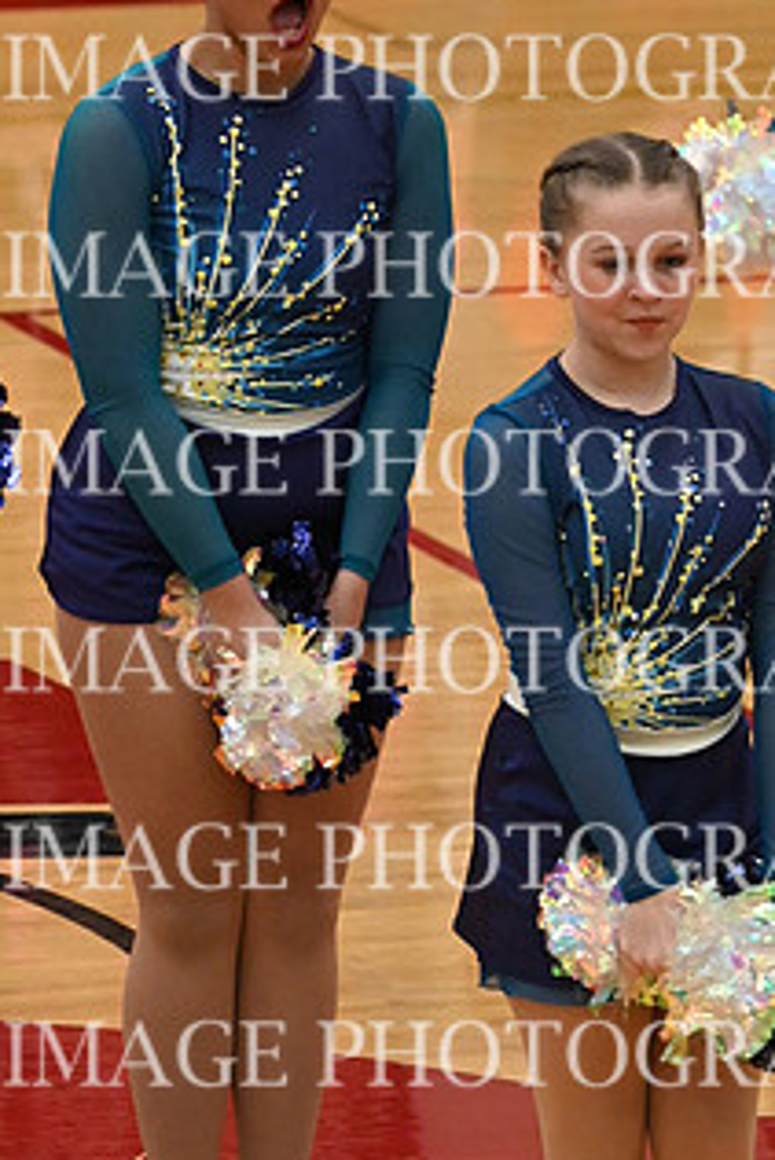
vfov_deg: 4.4
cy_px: 363
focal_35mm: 468
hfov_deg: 2.9
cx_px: 292
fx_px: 15095
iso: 6400
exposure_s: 1/400
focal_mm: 170
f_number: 4
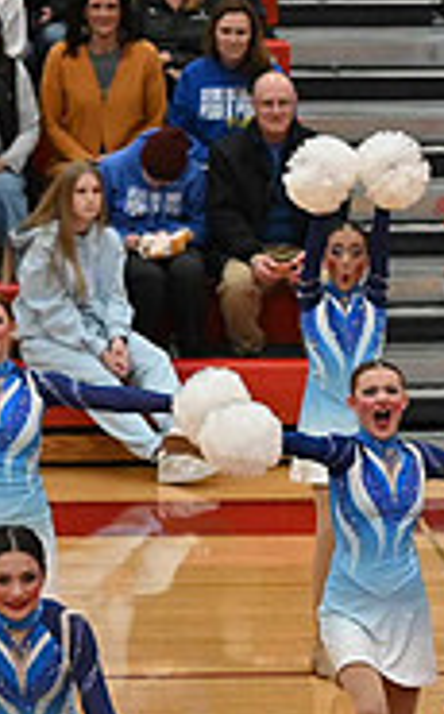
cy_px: 550
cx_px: 1077
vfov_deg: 6.3
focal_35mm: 336
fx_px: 6531
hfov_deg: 3.8
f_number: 4
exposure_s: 1/400
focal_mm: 70
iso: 6400
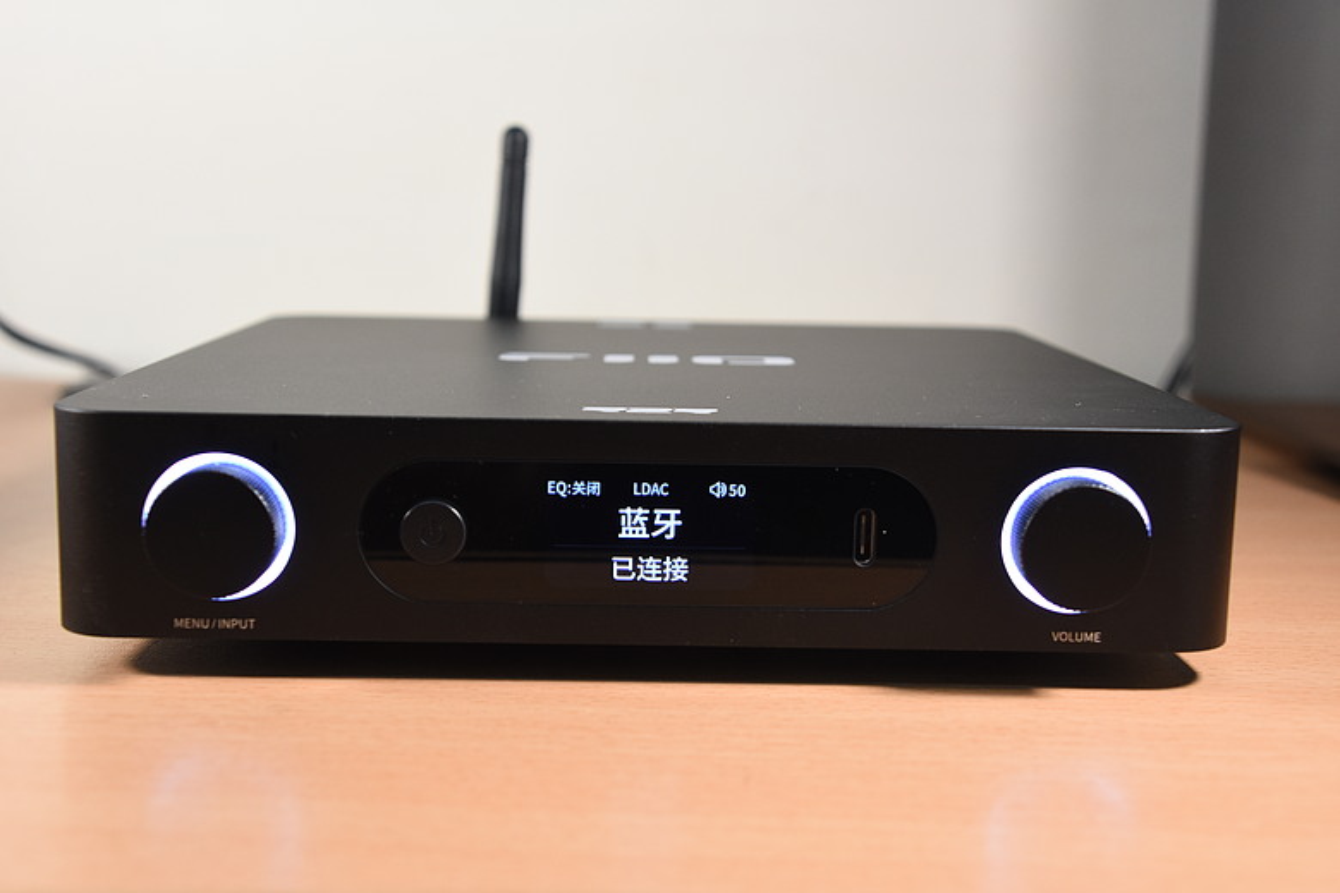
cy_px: 446
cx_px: 670
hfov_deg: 41.1
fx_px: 1787
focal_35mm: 48
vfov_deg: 28.1
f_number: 6.3
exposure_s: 1/100
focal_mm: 32
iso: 1000
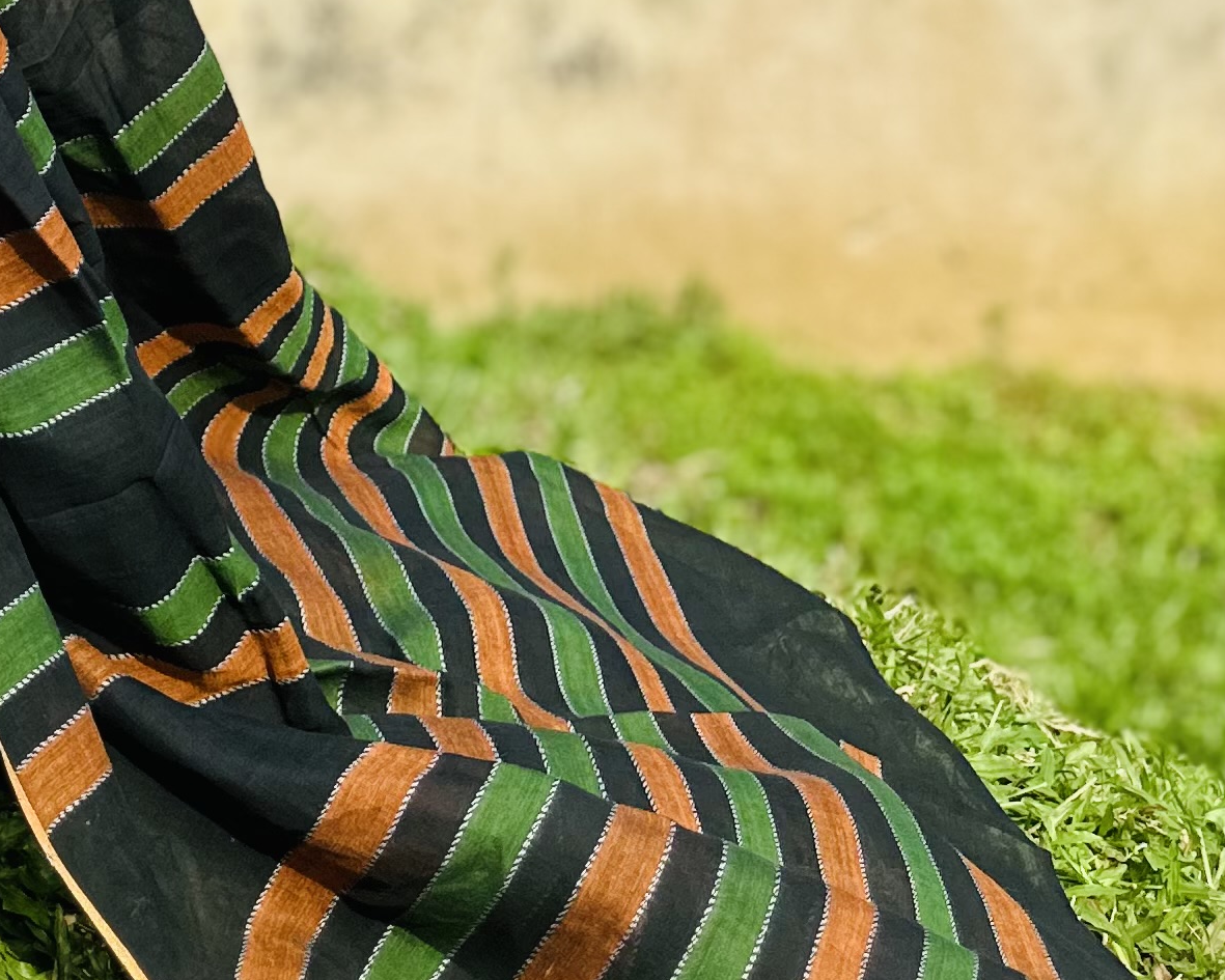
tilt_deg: +6.2
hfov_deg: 22.0
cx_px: -251
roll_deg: -0.5
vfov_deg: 16.0
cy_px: -824
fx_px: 2901
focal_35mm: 80
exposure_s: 1/2469
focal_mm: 6.86
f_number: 1.78
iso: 80
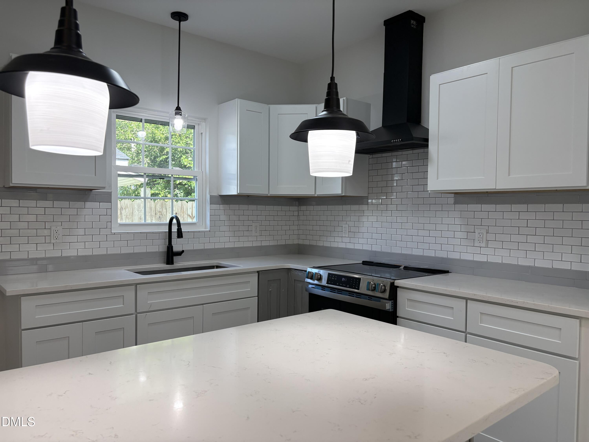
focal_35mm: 26
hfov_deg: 67.3
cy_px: 221
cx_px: 294
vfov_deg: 53.1
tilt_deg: -1.3
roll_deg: +0.2
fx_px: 442
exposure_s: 1/237
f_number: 1.6
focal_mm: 5.96
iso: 80
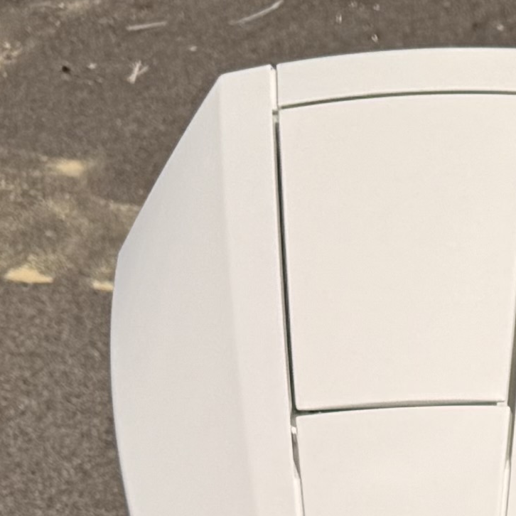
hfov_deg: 9.7
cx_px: 1073
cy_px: 1335
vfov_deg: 9.1
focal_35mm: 167
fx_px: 2816
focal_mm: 6.76
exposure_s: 1/14286
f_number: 1.78
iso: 80
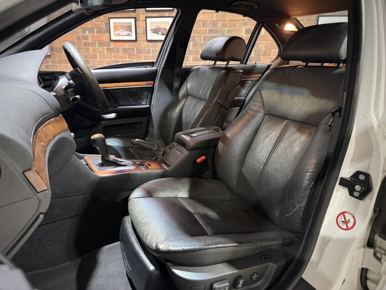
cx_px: 193
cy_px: 145
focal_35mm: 24
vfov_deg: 56.8
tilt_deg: -18.8
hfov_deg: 71.6
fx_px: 268
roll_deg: -0.8
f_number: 1.78
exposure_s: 1/33
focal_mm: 6.76
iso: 1000
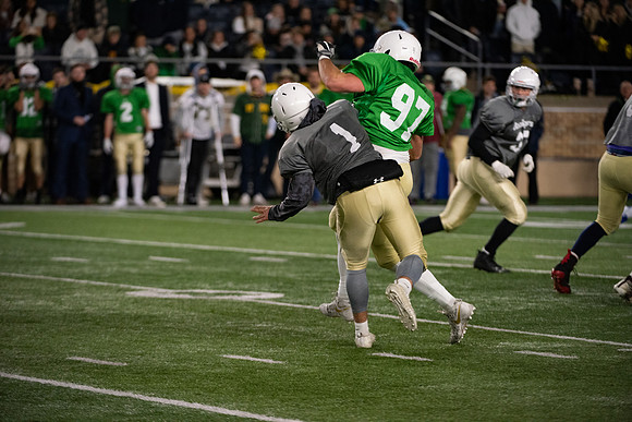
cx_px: 316
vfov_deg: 5.3
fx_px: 4565
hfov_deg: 7.9
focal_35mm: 260
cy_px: 211
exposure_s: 1/500
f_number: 4.5
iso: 3600
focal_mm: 260
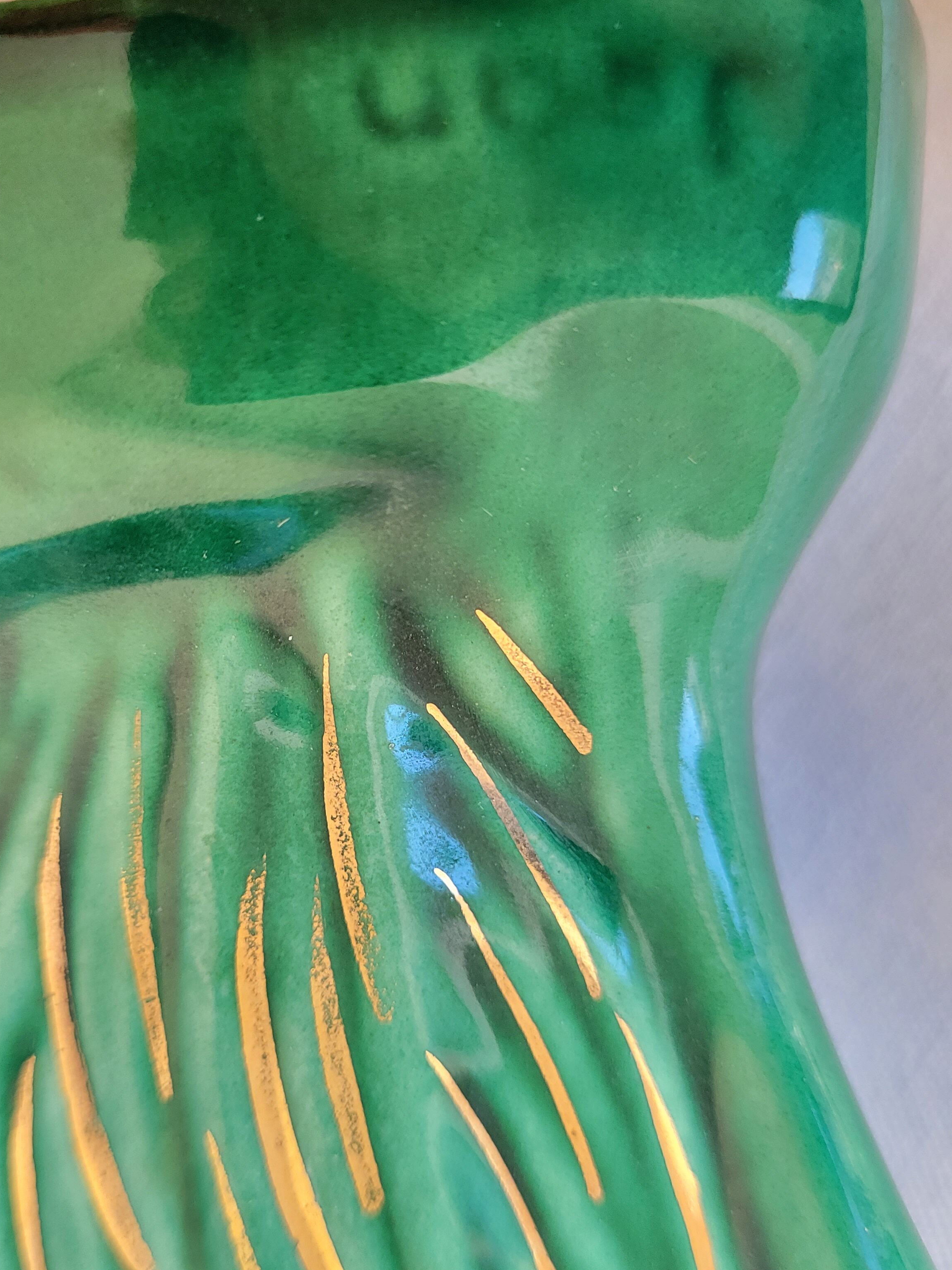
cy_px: 709
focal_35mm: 34
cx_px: 400
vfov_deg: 53.8
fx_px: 1247
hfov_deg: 41.7
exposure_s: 1/100
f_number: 1.8
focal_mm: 5.4
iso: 320
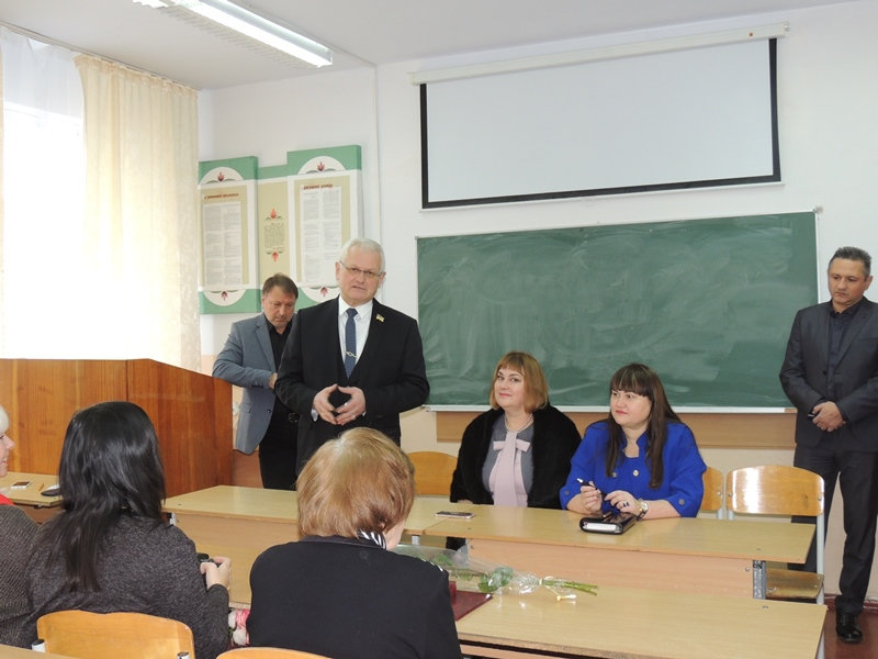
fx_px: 1015
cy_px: 330
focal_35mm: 40
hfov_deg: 46.8
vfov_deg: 36.0
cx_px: 439
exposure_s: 1/30
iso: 250
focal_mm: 7.1
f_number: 3.3
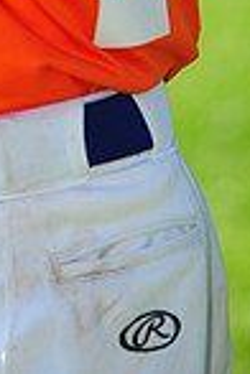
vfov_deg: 2.6
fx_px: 8229
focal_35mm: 790
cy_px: -359
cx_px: -179
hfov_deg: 1.7
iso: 200
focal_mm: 200
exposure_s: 1/800
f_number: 4.5
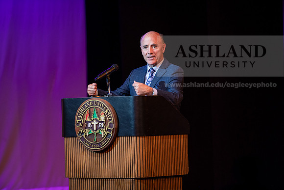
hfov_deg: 10.3
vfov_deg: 6.9
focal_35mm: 200
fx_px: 1578
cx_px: 142
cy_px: 95
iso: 1250
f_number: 2.8
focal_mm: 200
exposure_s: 1/200
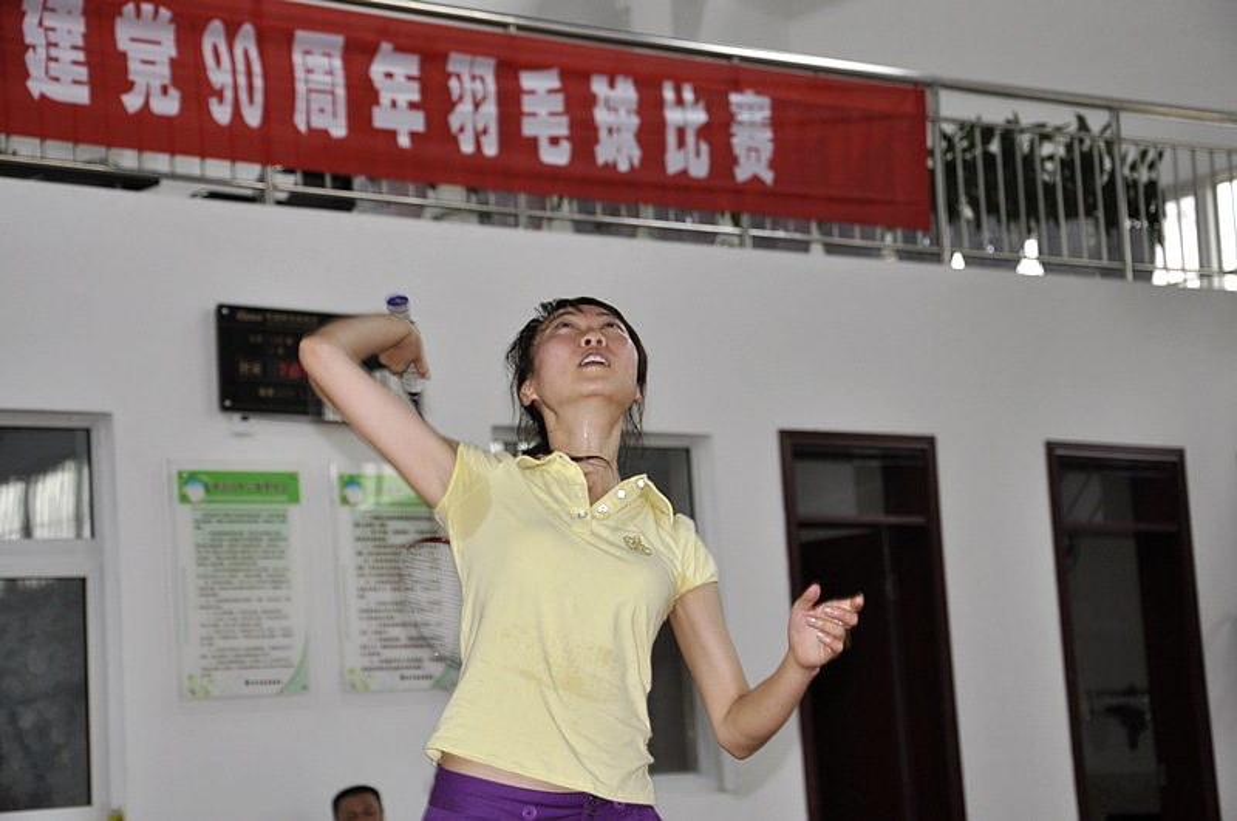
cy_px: 410
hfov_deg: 21.9
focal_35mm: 93
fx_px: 3191
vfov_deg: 14.7
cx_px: 618
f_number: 5.3
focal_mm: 62
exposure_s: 1/200
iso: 400
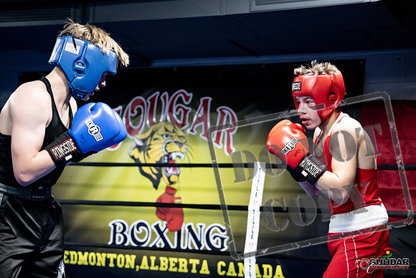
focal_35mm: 70
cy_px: 139
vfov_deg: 19.5
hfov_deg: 28.8
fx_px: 809
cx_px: 208
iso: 8000
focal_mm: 70
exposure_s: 1/1000
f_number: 2.8
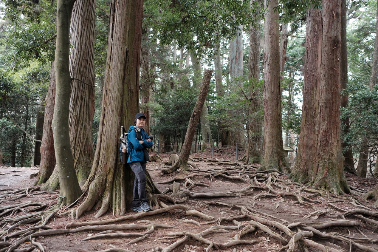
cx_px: 189
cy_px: 126
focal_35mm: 35
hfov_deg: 54.4
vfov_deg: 37.9
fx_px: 368
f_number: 2.8
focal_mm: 23
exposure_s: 1/70
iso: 1000
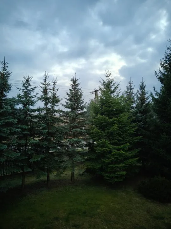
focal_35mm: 24
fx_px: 158
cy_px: 114
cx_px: 86
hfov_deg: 56.8
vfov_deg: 71.6
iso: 50
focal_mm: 5.59
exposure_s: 1/452
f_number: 1.8
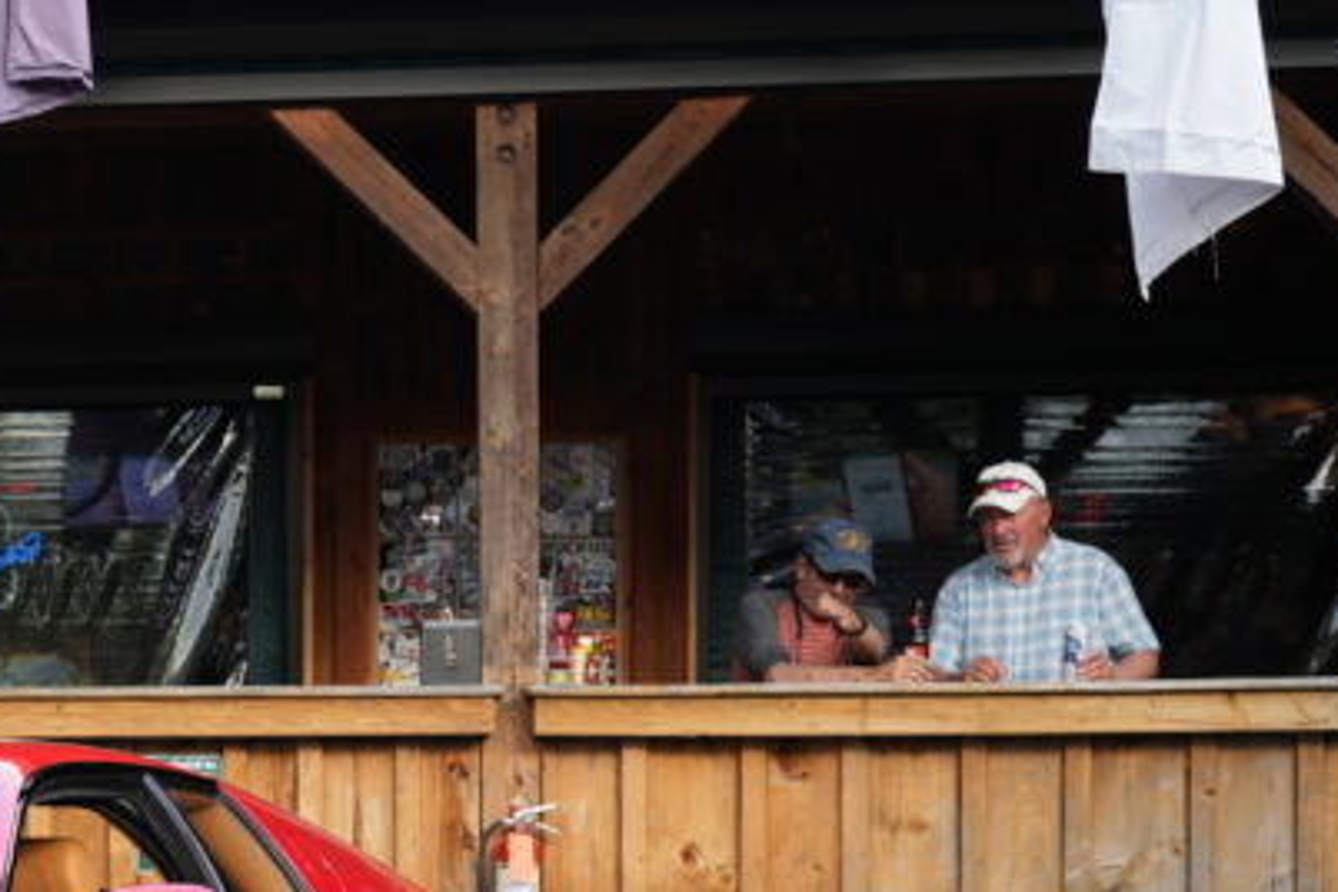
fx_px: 3791
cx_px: -263
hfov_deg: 18.9
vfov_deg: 13.3
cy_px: 870
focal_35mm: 102
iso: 125
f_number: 4
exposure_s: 1/160
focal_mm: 40
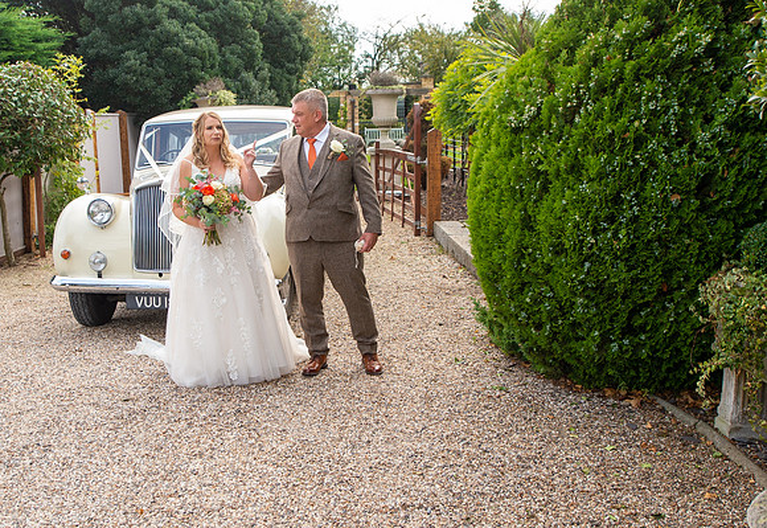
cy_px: 276
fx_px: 963
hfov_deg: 43.1
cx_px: 285
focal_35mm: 45
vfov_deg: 30.6
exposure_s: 1/320
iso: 160
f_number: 3.5
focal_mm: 24
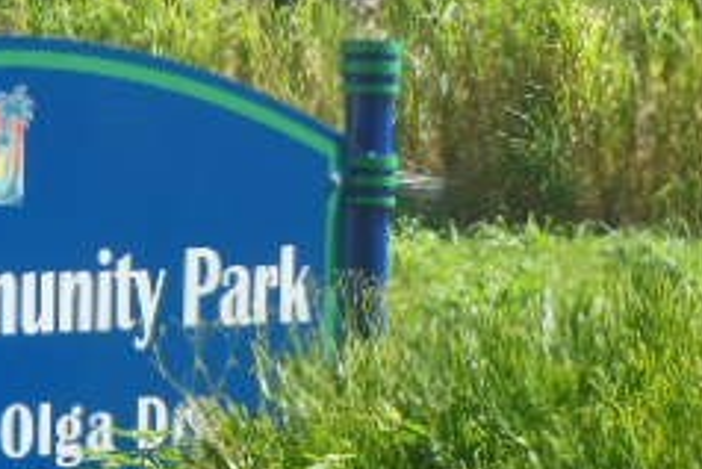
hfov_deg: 8.4
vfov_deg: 5.6
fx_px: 4741
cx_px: 53
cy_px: 643
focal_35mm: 243
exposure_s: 1/500
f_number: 4.6
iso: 125
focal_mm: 15.5
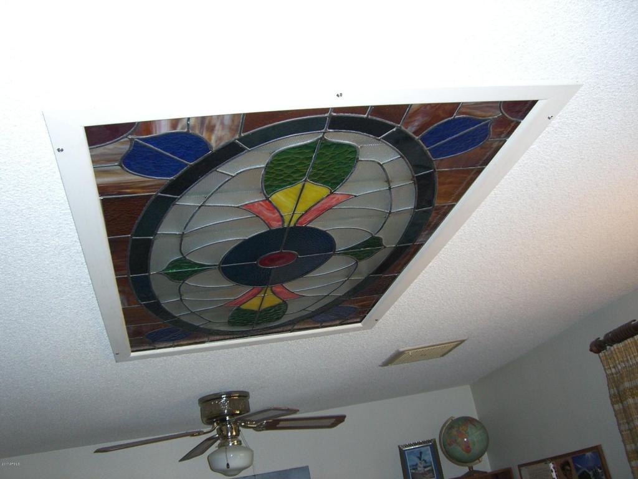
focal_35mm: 38
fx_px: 700
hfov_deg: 49.0
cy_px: 240
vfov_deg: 37.7
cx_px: 319
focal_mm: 6.2
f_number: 2.7
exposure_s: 1/60
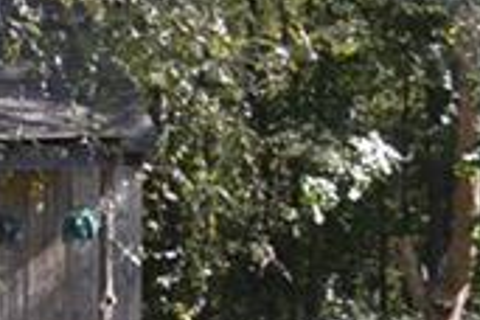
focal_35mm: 215
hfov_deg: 8.9
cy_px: 126
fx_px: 2866
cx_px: -545
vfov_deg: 6.4
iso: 160
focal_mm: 24
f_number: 5.6
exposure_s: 1/125
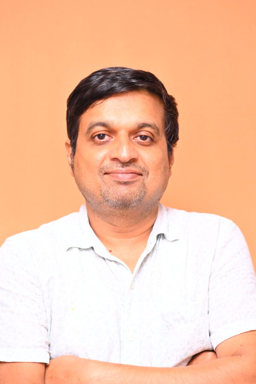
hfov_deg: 16.7
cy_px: 192
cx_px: 128
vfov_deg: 24.8
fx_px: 875
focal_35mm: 82
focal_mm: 82
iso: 640
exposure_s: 1/100
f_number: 5
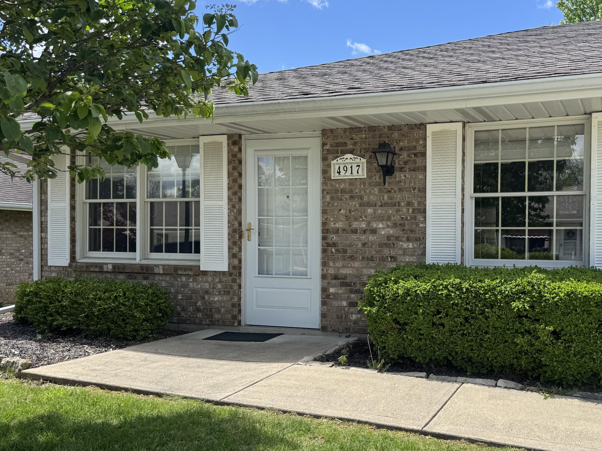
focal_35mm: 34
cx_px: 424
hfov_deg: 52.4
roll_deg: -0.5
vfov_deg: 41.7
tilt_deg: -1.5
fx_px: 591
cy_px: 248
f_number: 1.78
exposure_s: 1/2833
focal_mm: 6.76
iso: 80
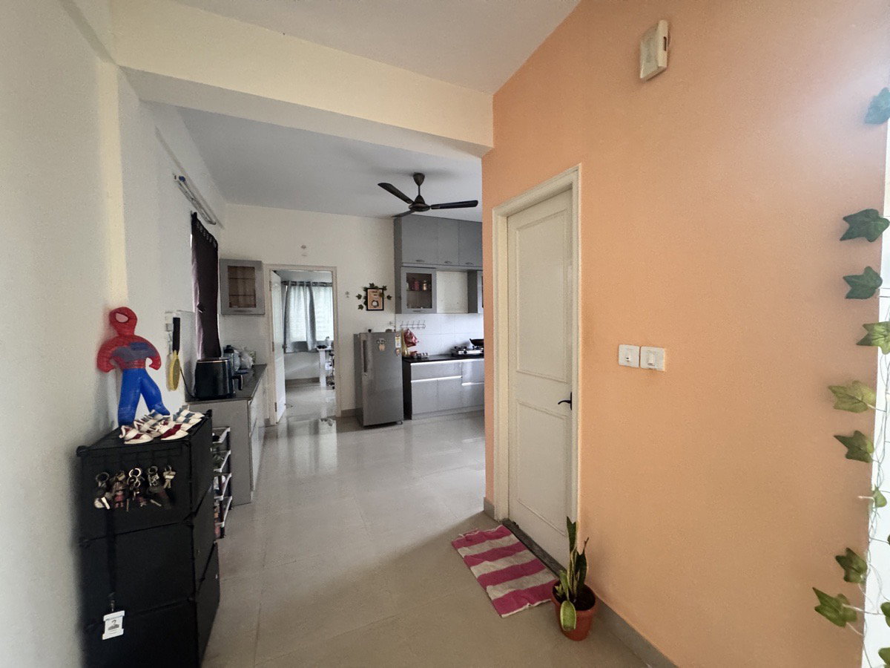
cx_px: 445
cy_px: 334
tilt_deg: -2.1
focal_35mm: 14
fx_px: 360
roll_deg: +0.8
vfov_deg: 85.7
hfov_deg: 102.1
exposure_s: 1/50
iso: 1000
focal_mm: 2.22
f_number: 2.2
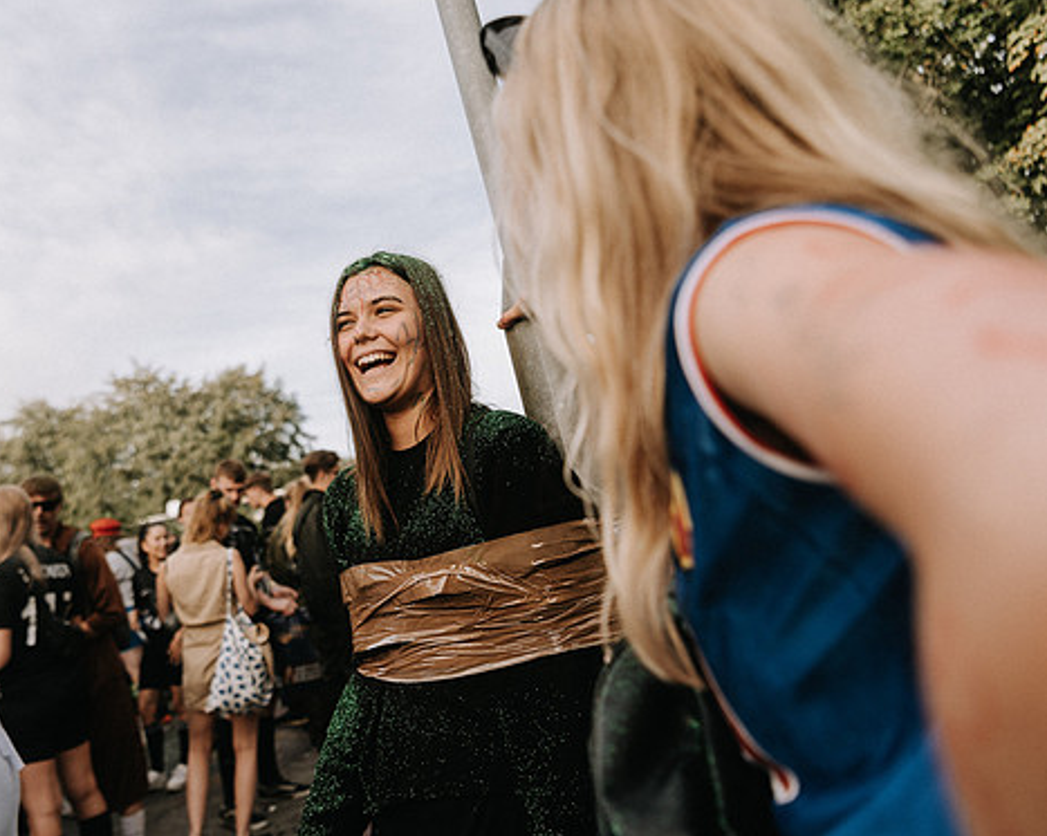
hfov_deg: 61.5
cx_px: 404
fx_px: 867
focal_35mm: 28
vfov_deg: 51.5
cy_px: 409
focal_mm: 24
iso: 100
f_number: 2.8
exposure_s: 1/640
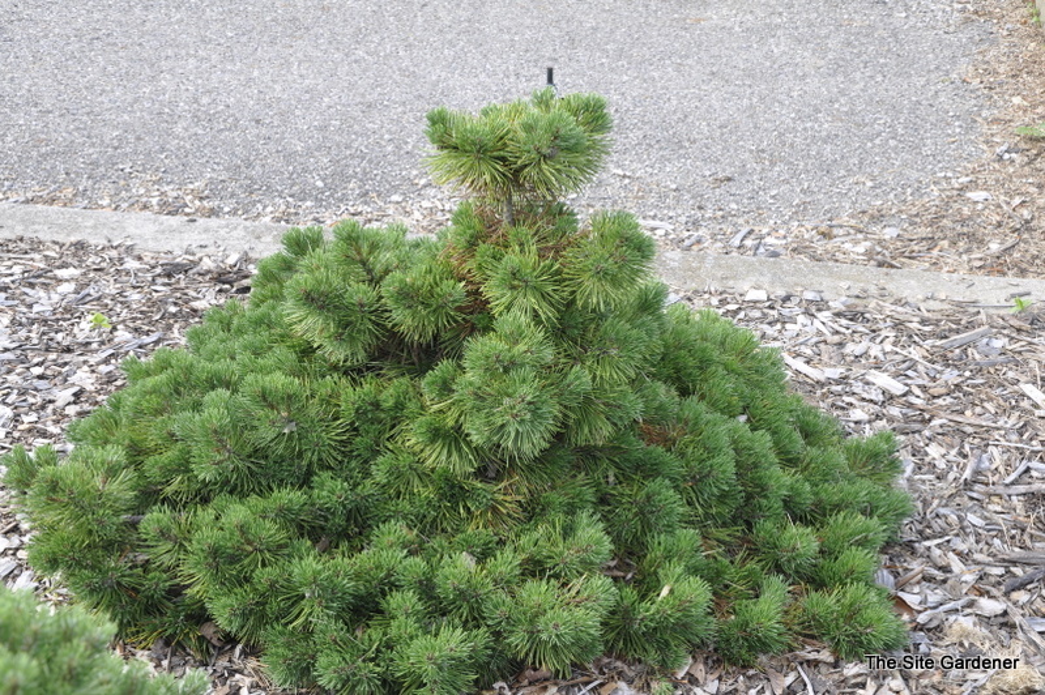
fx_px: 1653
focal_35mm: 57
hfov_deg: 35.1
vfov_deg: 23.7
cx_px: 522
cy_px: 348
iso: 200
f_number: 8
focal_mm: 38
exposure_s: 1/60
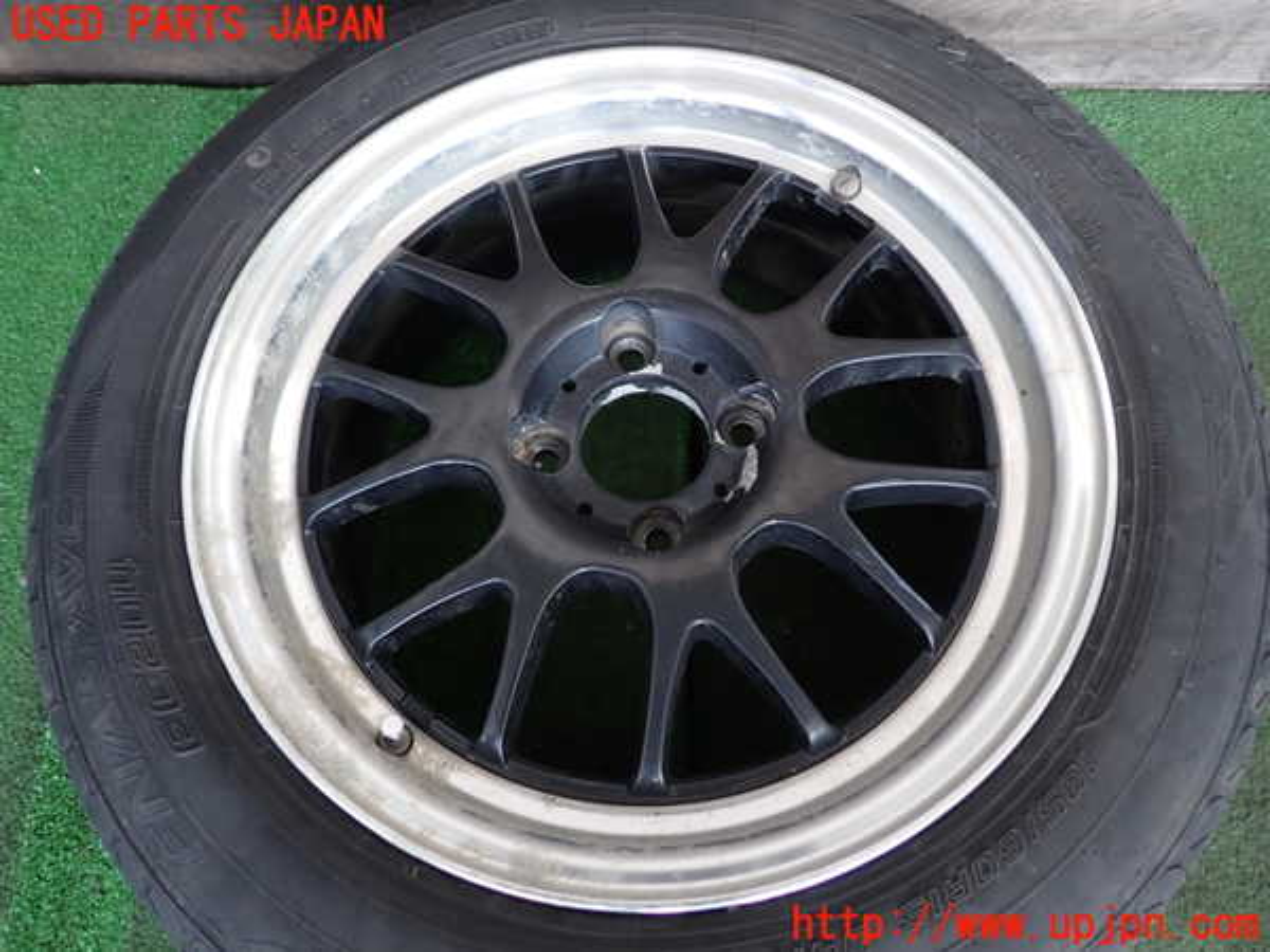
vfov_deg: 54.9
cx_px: 635
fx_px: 917
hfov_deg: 69.4
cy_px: 476
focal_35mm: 25
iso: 160
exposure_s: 1/60
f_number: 2
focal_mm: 4.5
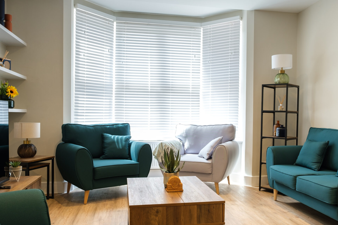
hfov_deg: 60.1
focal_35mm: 31
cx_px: 190
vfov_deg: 42.3
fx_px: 291
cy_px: 120
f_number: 8
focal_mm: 14
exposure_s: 1/3
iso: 80
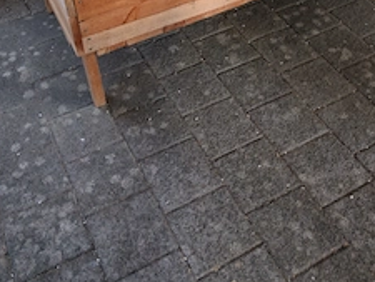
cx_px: 202
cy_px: -20
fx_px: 520
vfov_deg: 27.9
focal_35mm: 48
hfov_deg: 39.6
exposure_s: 1/50
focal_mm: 5.52
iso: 125
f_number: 1.95
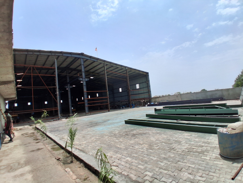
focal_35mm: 17
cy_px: 92
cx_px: 122
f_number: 2.2
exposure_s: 1/2525
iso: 50
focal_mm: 1.4
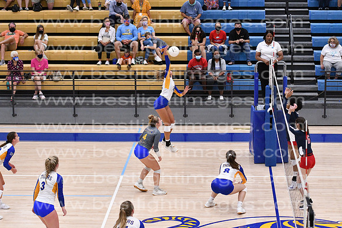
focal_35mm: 106
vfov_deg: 12.9
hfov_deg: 19.3
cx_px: 171
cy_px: 114
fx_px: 1007
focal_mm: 70
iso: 6400
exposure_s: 1/1000
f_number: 3.2
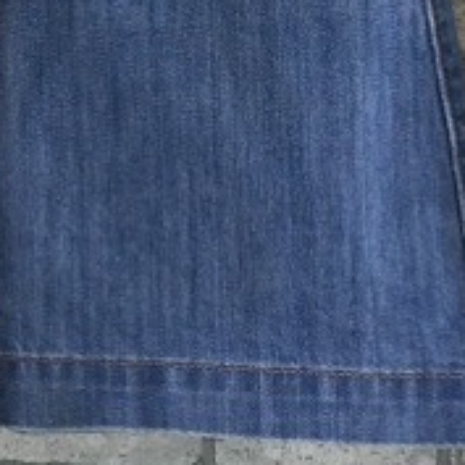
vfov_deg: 10.6
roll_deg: -0.1
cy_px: -596
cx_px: -55
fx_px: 2204
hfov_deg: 11.8
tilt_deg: -2.0
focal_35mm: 145
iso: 25
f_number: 2.2
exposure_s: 1/285
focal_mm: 4.15
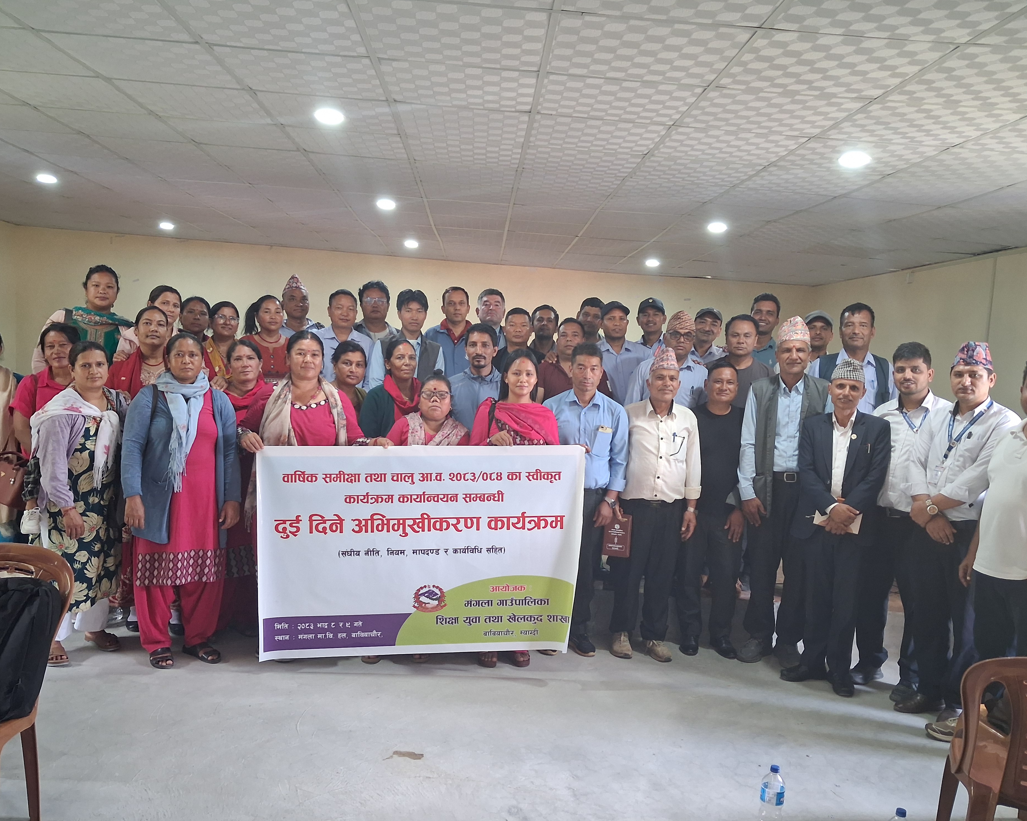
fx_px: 881
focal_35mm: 29
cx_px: 510
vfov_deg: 50.0
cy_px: 422
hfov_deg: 60.4
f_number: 1.8
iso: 400
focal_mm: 4
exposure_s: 1/33
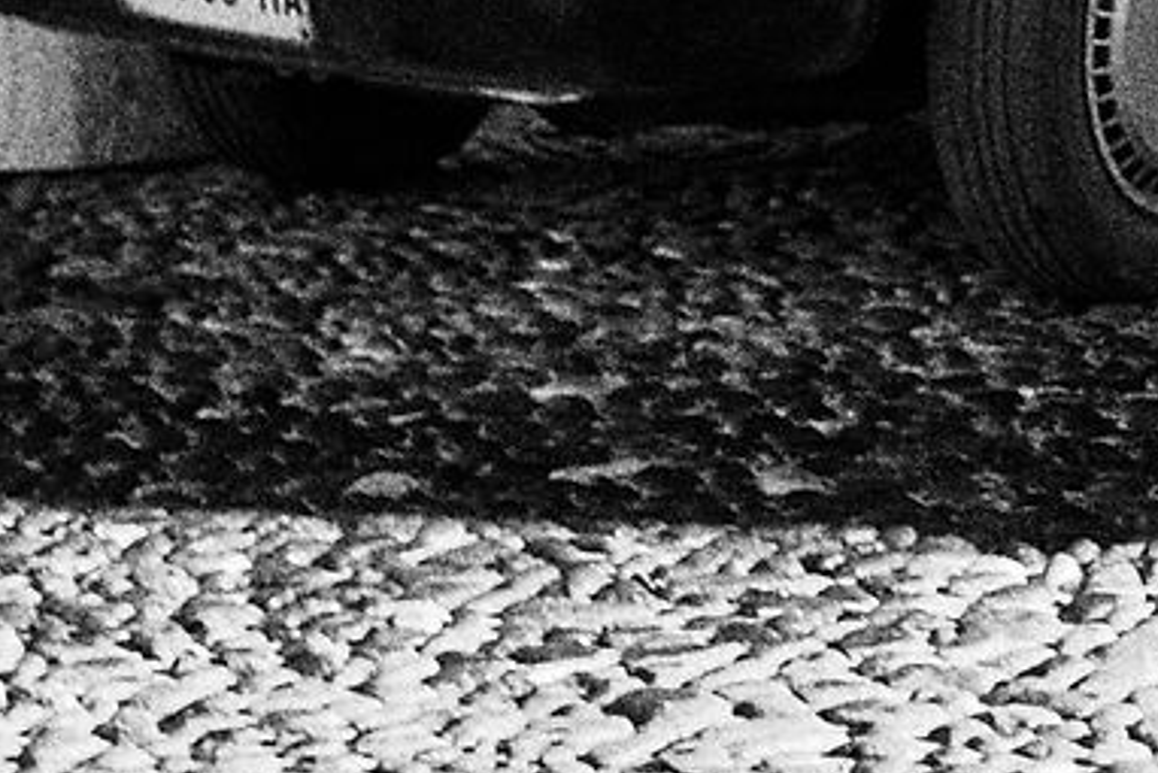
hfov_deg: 6.3
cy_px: -1243
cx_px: 2634
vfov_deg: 4.3
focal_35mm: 314
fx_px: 10104
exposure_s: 1/250
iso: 500
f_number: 5.6
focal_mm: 33
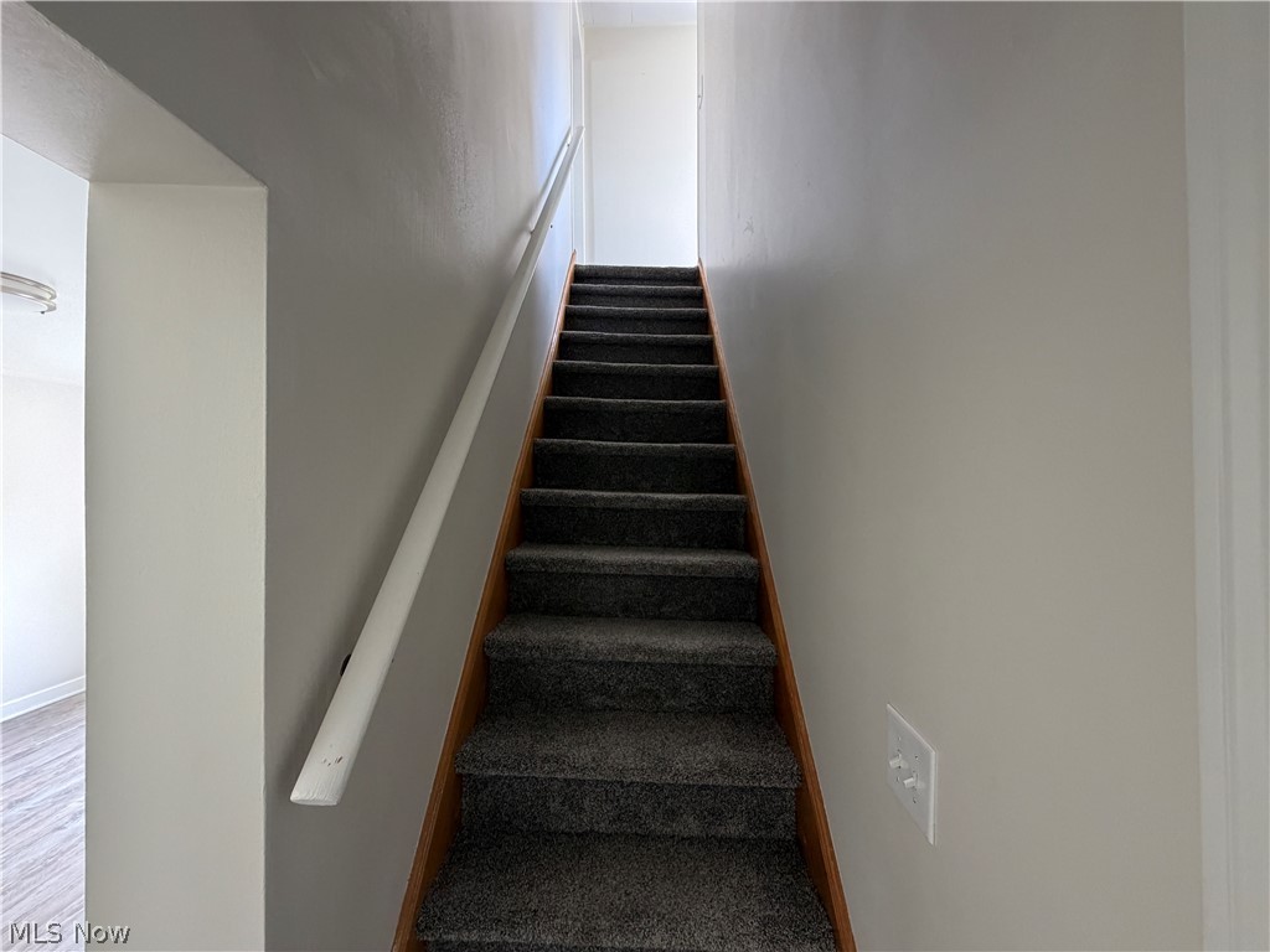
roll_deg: +0.3
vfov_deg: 85.7
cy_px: 476
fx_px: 514
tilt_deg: -0.1
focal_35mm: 14
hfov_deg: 102.1
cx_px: 635
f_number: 2.2
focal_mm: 2.22
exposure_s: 1/87
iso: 320
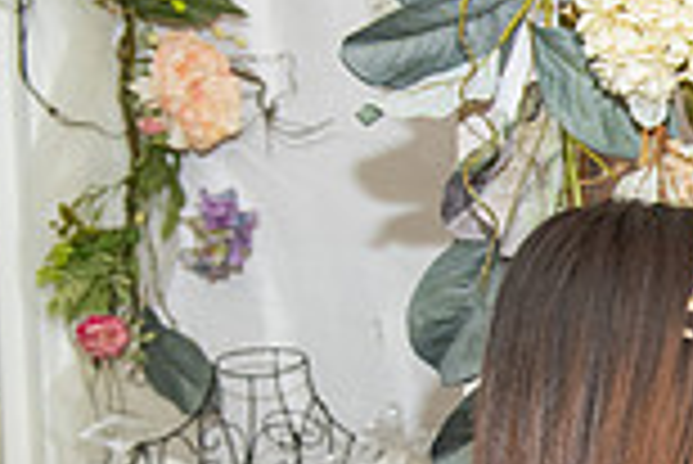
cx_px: 1233
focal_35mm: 128
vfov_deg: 10.6
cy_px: 561
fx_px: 2466
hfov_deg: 14.2
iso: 1600
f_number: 4.5
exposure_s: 1/125
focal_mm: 34
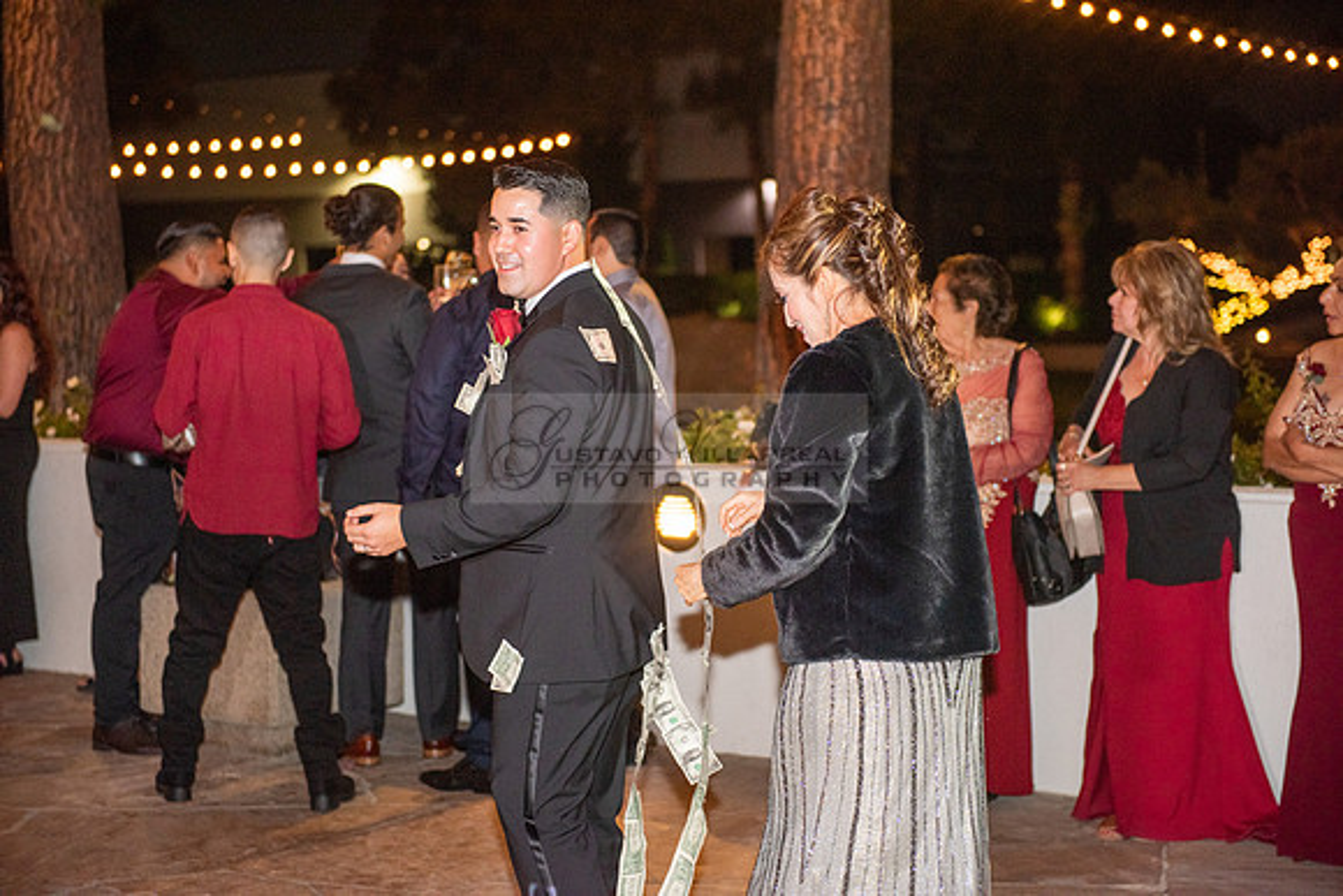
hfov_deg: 28.8
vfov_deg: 19.5
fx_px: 2612
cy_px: 448
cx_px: 672
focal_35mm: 70
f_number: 2.8
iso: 1250
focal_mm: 70
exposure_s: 1/125
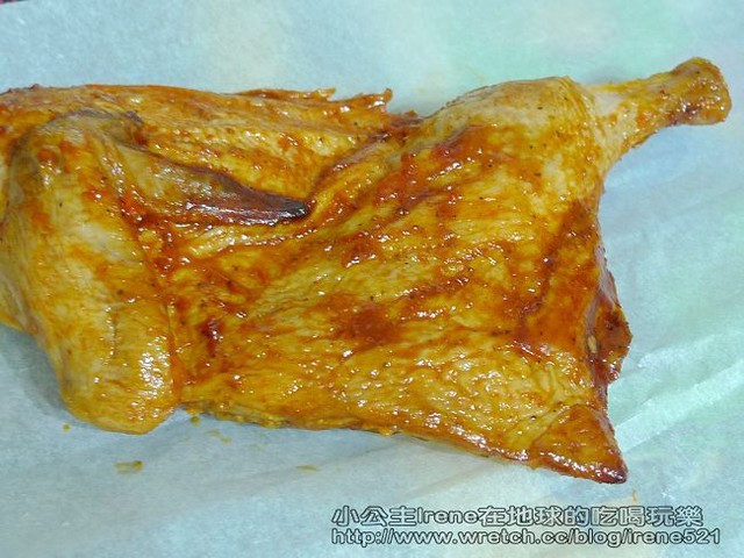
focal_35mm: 50
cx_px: 372
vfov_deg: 29.1
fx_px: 1075
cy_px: 279
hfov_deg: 38.2
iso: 200
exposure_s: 1/10
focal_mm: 5.9
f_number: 2.1
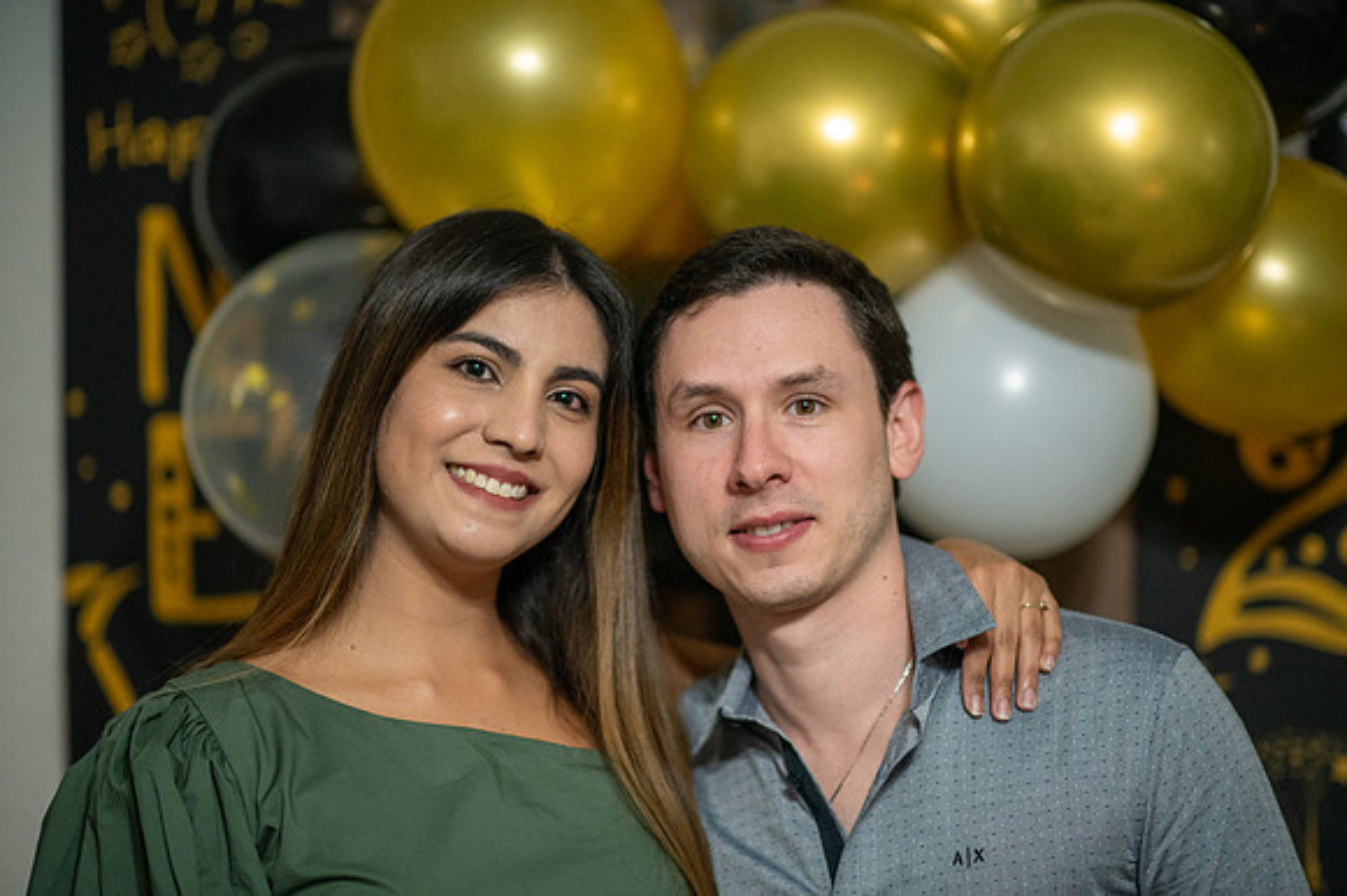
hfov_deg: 23.9
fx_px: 3178
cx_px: 674
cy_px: 448
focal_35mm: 85
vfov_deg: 16.1
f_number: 1.4
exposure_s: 1/640
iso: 5600
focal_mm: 85
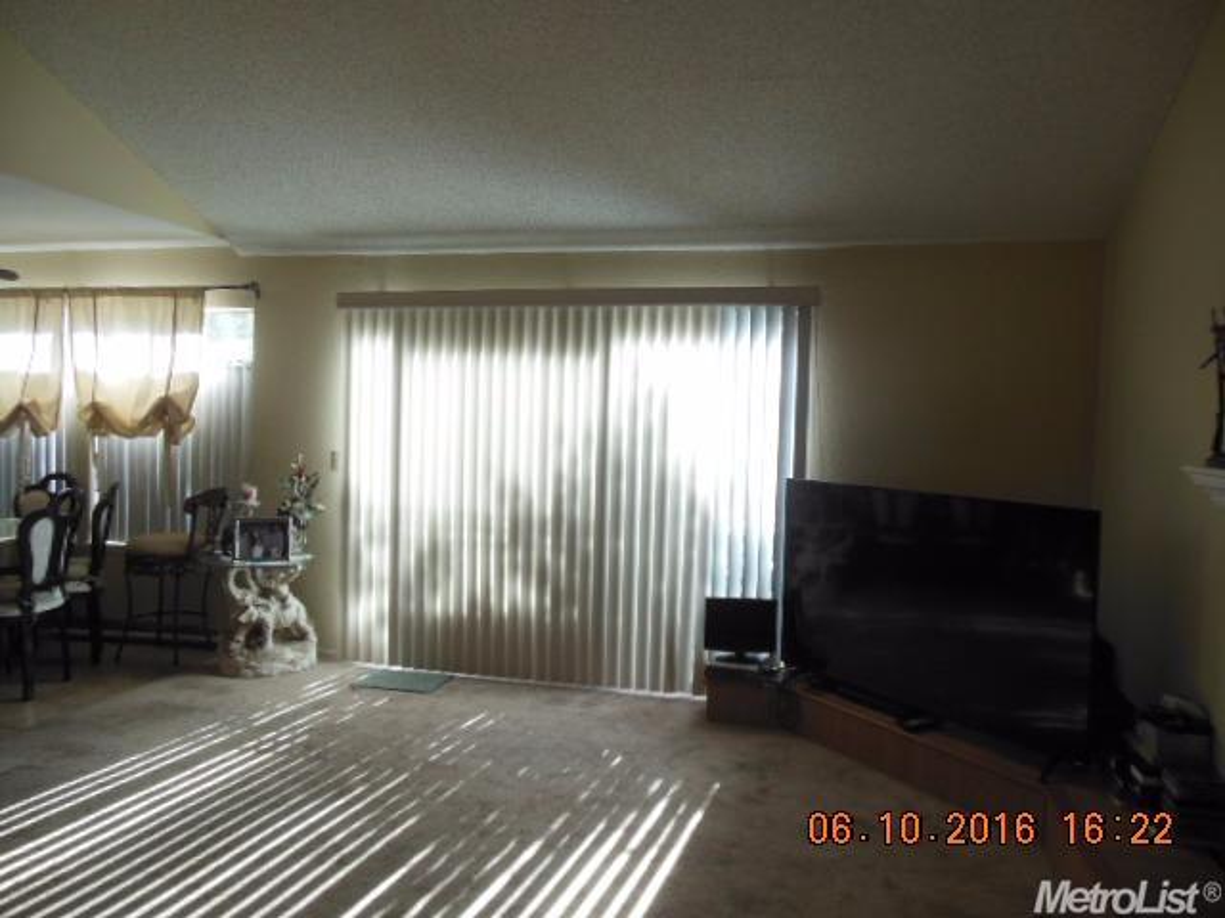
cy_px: 459
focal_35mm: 25
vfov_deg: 54.9
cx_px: 612
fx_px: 885
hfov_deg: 69.4
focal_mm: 4.5
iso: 125
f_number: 3.2
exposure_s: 1/100
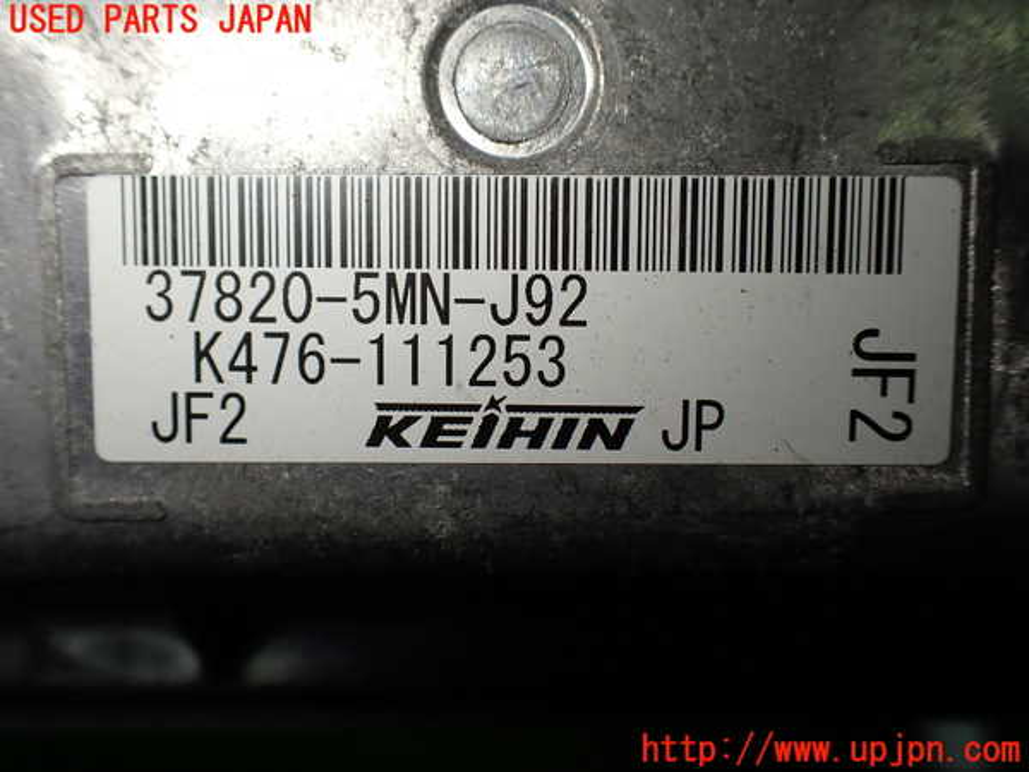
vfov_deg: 46.8
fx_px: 892
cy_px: 386
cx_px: 514
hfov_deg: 60.0
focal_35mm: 30
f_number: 3.2
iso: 100
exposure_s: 1/160
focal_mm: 5.4
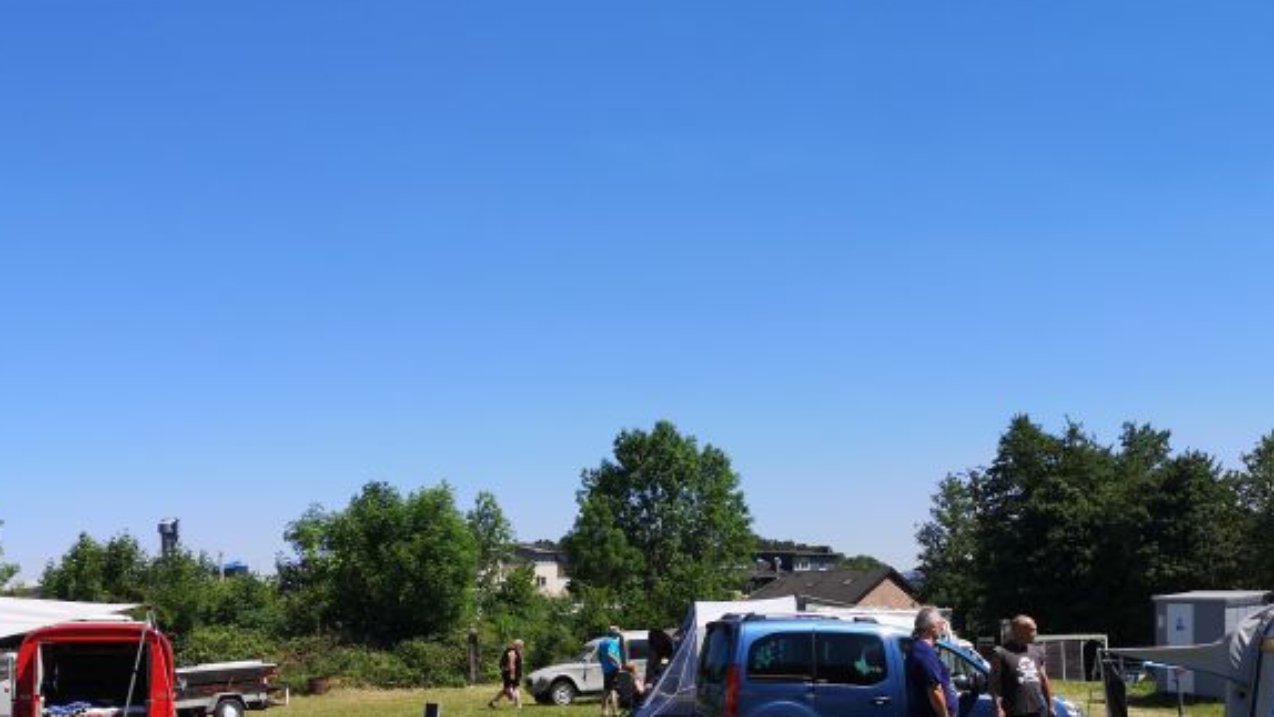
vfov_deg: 28.3
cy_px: 597
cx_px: 644
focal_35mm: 41
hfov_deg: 49.4
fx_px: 1385
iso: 50
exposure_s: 1/2463
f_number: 1.8
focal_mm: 5.58
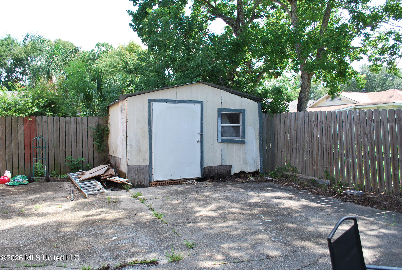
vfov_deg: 48.1
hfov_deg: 67.3
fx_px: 302
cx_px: 201
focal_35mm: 27
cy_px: 135
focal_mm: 18
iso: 110
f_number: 5.6
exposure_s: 1/125
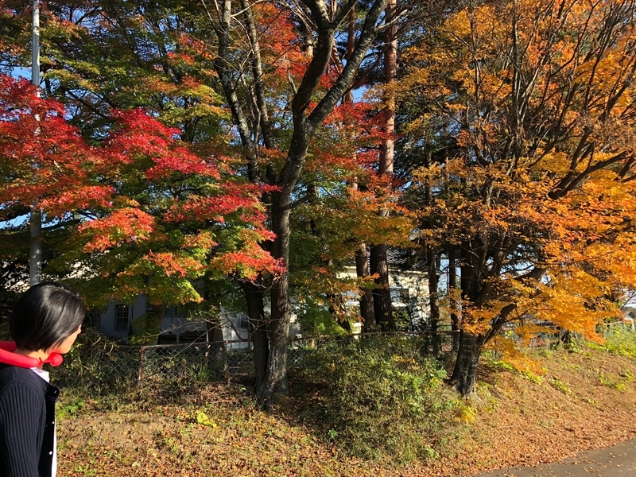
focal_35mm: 28
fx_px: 514
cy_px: 238
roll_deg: +1.1
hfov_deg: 63.4
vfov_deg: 49.7
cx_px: 318
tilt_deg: +8.0
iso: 20
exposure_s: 1/284
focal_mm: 4
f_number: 1.8
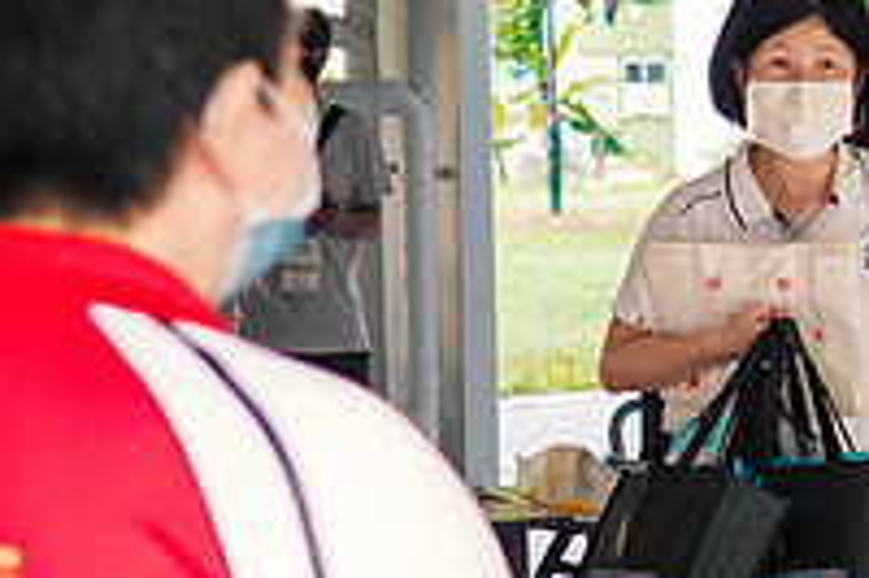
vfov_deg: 8.9
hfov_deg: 13.2
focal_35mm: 154
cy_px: 424
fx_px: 3714
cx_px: 834
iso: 250
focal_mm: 25
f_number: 1.7
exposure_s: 1/125
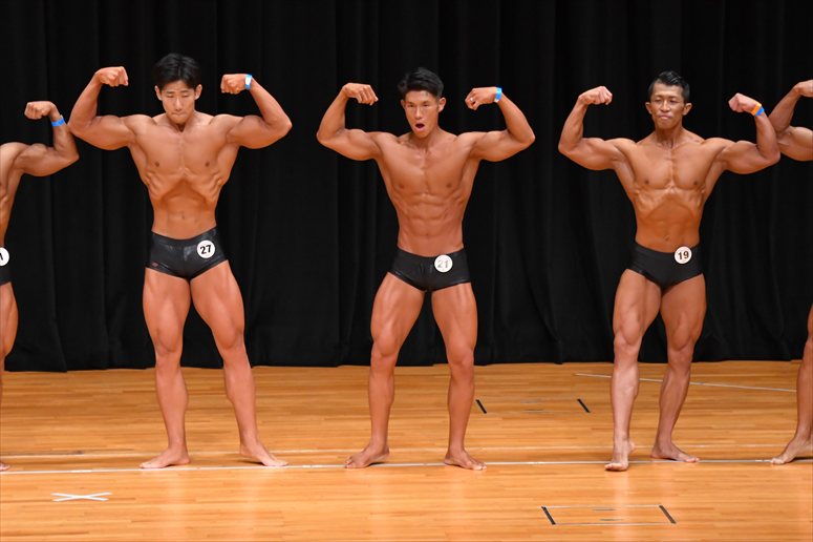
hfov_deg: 9.2
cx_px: 406
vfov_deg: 6.1
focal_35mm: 225
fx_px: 5079
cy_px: 271
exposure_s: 1/400
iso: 4000
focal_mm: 150
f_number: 5.6
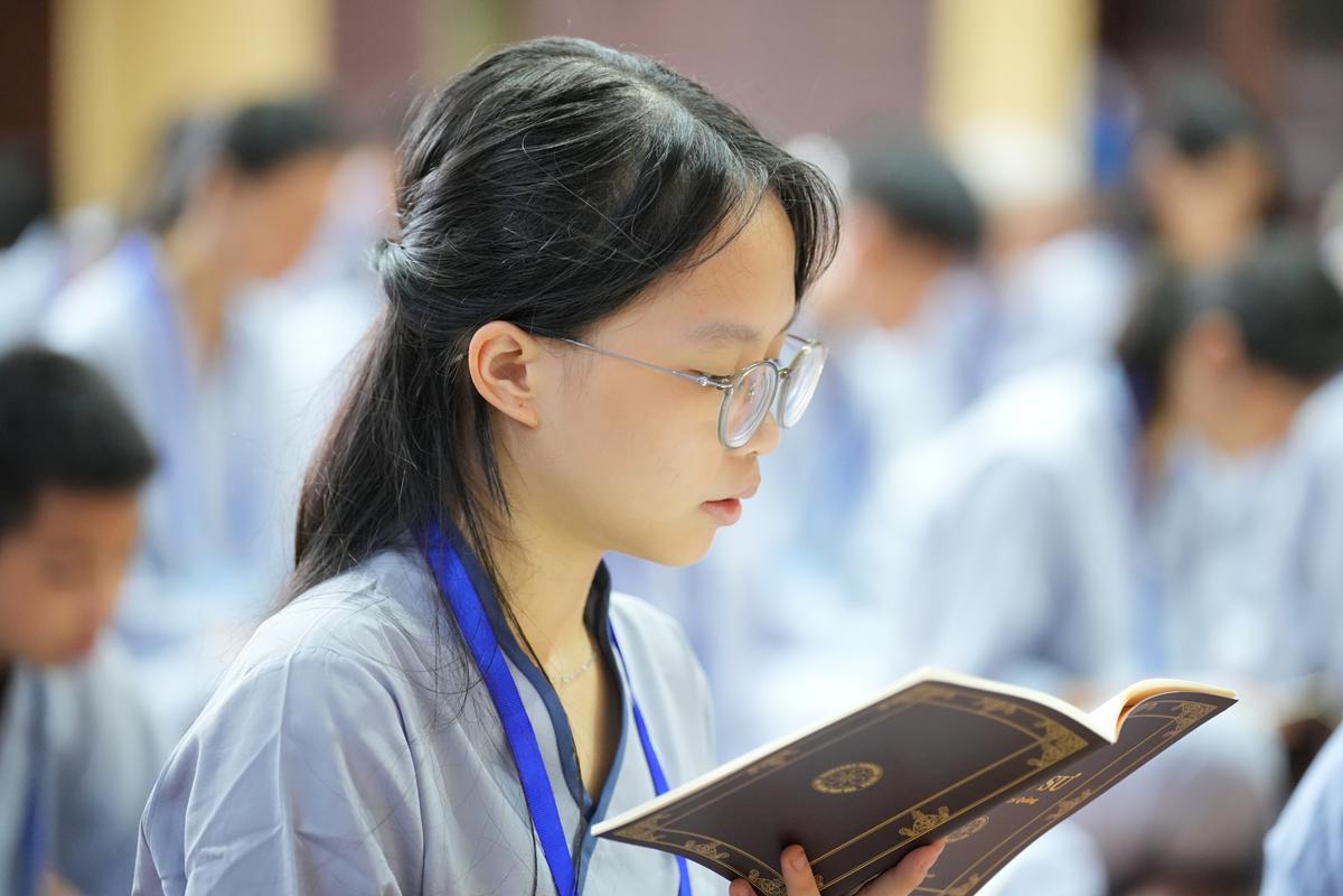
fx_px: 5222
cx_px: 672
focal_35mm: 140
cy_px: 448
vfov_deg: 9.8
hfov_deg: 14.7
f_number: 2.8
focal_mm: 140
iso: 5000
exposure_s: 1/125
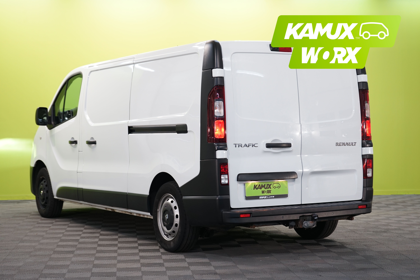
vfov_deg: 20.3
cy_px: 140
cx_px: 210
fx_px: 782
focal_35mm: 67
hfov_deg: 30.1
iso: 500
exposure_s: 1/30
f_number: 5.6
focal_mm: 67
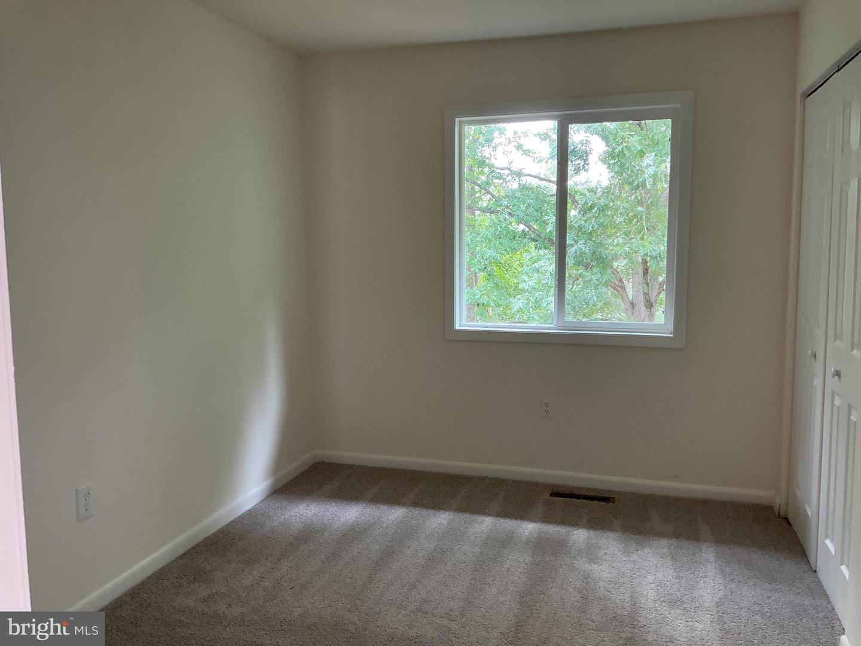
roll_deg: +1.4
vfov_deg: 48.2
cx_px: 430
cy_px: 323
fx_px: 721
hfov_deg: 61.7
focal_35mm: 29
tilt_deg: -5.9
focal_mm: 3
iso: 160
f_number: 1.8
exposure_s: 1/60
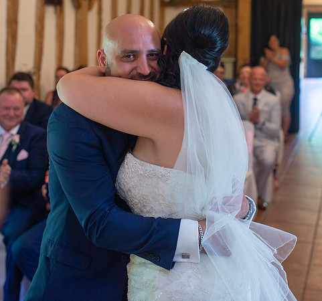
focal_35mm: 63
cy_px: 82
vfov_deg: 26.0
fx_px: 646
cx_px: 153
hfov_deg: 28.0
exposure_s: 1/100
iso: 400
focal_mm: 35
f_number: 2.8
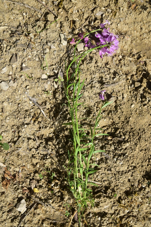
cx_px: 76
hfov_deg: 27.0
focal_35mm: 50
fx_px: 314
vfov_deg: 39.6
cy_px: 114
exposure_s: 1/250
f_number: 10
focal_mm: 50
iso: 160
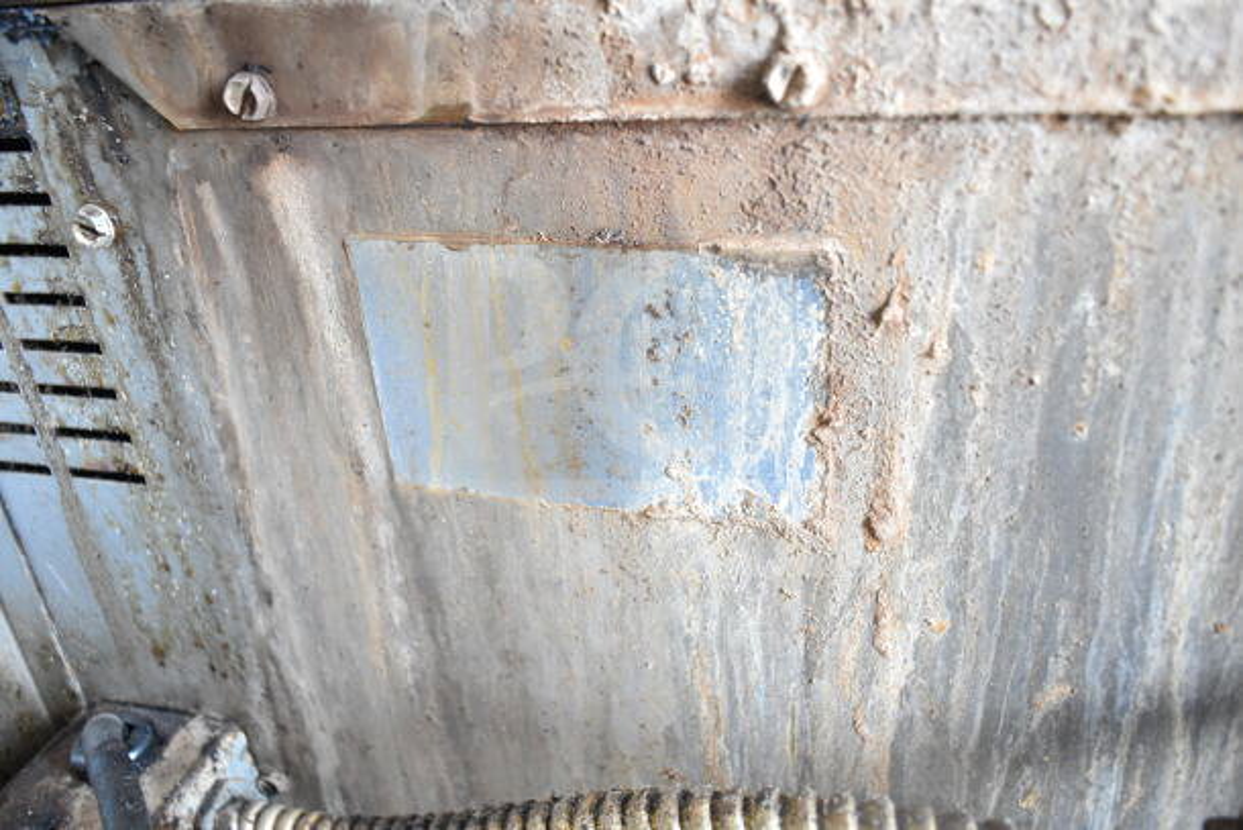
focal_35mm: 30
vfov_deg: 43.6
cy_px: 415
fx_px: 1036
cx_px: 622
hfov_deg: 61.9
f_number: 3.5
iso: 1600
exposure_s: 1/40
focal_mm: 20
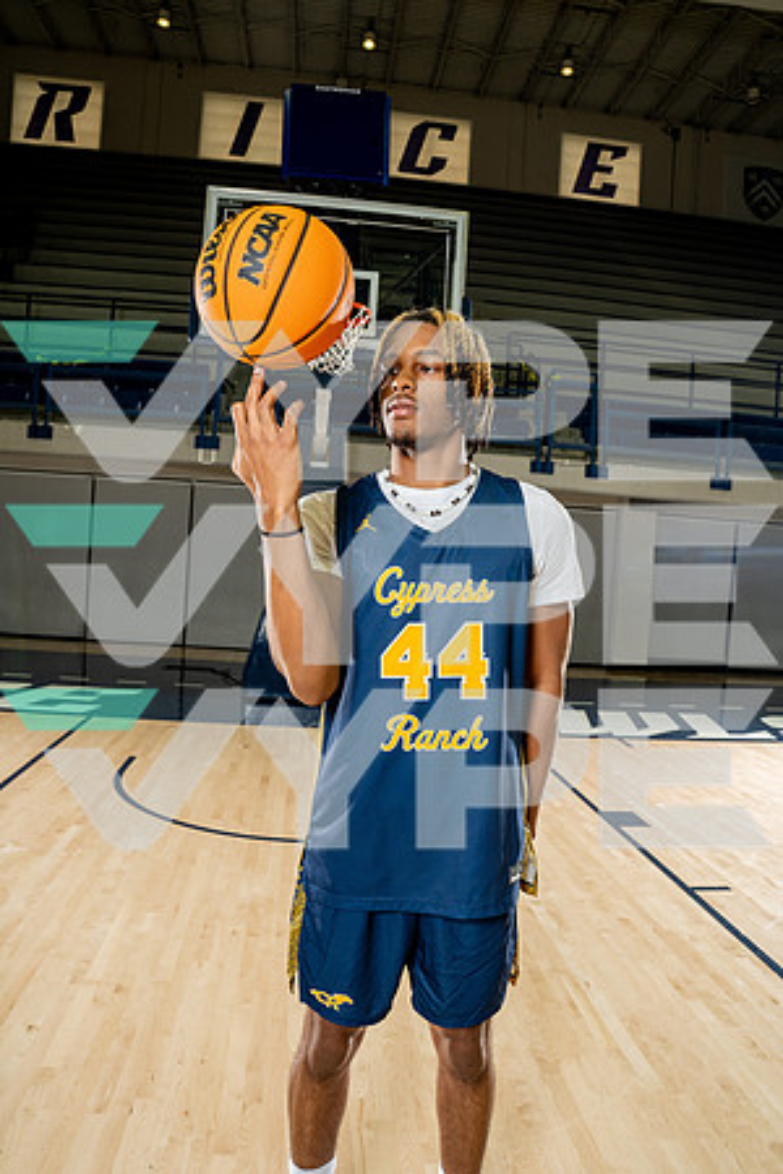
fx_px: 816
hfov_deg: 51.3
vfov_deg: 71.5
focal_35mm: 25
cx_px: 392
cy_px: 587
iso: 640
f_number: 7.1
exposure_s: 1/250
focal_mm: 25
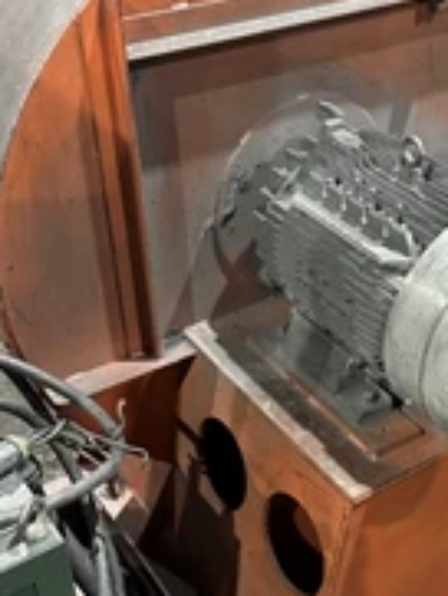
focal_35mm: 53
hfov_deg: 27.2
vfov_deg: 36.0
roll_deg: +0.2
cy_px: 352
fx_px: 913
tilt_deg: -36.2
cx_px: 329
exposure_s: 1/60
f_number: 1.78
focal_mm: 6.86
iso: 800
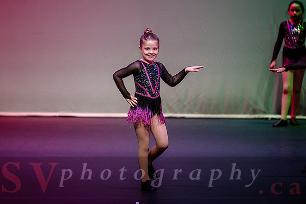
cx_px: 120
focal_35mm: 243
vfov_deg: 5.7
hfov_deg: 8.5
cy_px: 80
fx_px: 2063
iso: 1600
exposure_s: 1/640
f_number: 2.8
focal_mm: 200
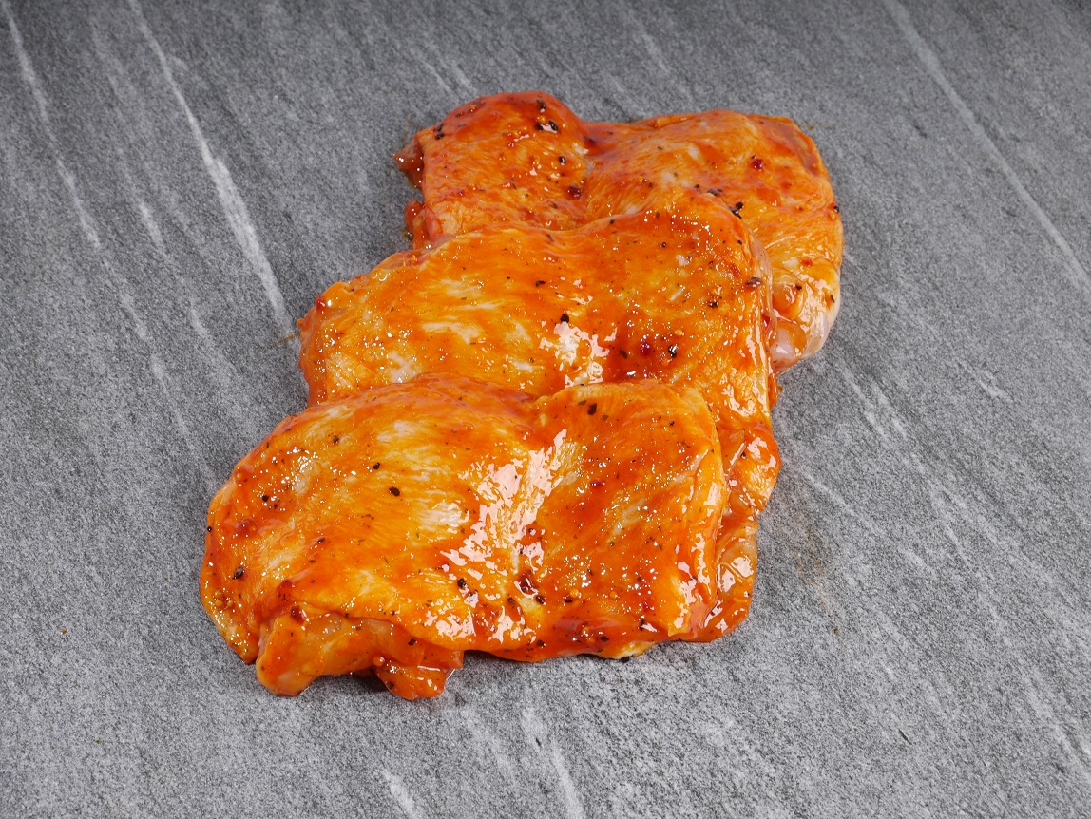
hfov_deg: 20.9
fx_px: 2964
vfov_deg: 15.7
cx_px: 546
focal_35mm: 94
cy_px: 410
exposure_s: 1/160
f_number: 10
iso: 200
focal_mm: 47
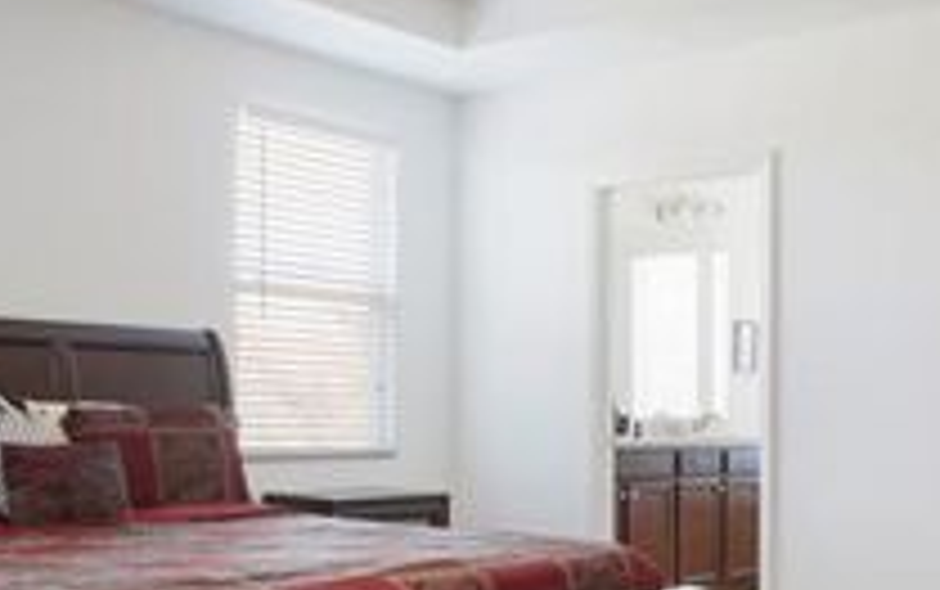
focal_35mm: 48
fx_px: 1231
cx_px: 551
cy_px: 475
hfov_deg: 41.7
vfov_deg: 26.4
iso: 100
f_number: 8
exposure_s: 2
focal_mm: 14
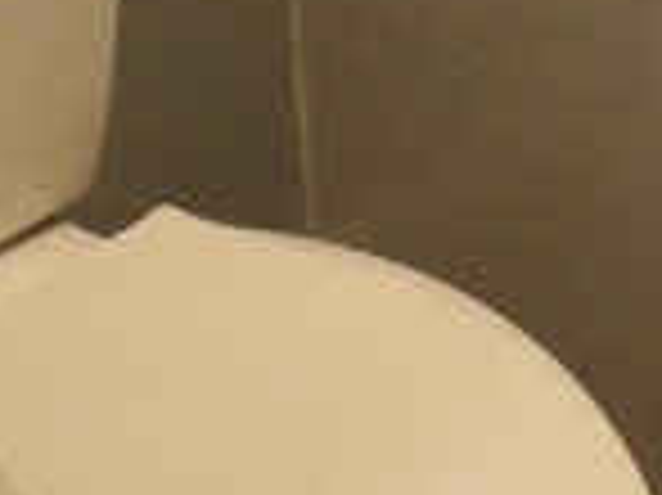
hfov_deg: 18.1
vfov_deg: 12.2
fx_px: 2083
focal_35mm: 109
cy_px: -454
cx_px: 295
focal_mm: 4.3
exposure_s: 1/60
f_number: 2.8
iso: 800
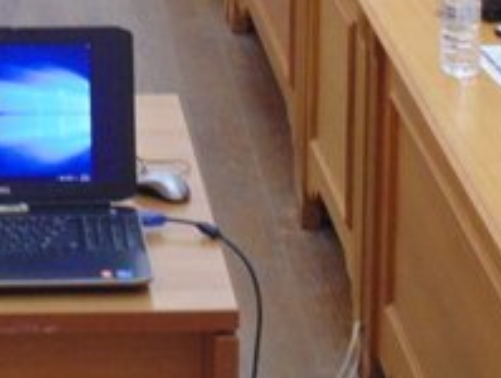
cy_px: -272
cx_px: -70
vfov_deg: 9.6
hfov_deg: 13.0
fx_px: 2146
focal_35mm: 148
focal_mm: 7.4
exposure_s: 1/30
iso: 250
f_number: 3.6
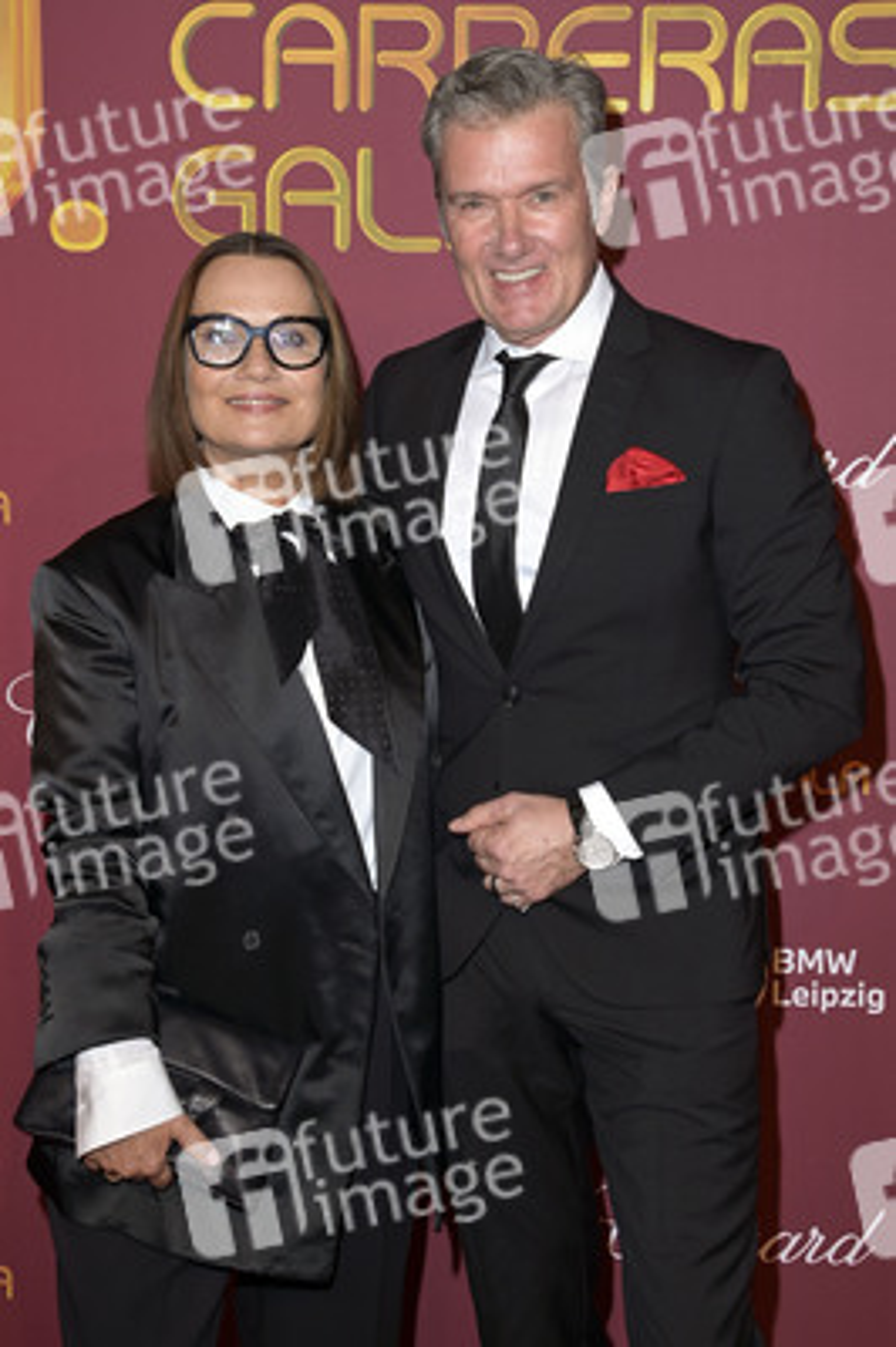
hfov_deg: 25.9
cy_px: 674
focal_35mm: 52
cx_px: 448
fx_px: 1945
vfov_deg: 38.2
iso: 640
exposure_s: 1/250
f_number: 5.6
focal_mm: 52
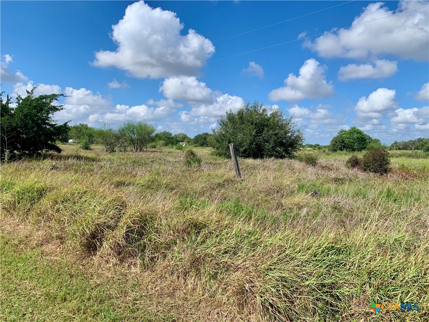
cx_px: 214
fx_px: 322
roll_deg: -0.5
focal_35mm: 26
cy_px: 161
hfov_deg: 67.3
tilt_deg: -2.6
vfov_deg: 53.1
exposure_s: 1/2545
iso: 25
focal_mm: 4.25
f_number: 1.8
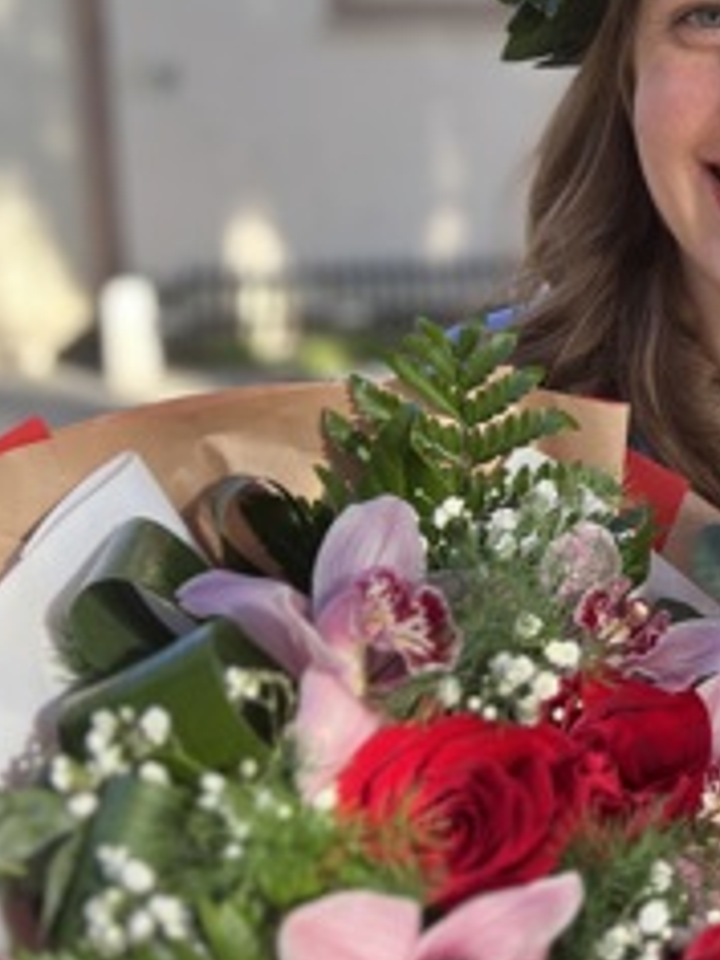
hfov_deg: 25.2
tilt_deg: -8.9
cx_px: 726
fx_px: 1525
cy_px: 378
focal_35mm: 55
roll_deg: +1.0
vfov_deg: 34.8
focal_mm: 5.7
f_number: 1.5
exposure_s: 1/318
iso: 50
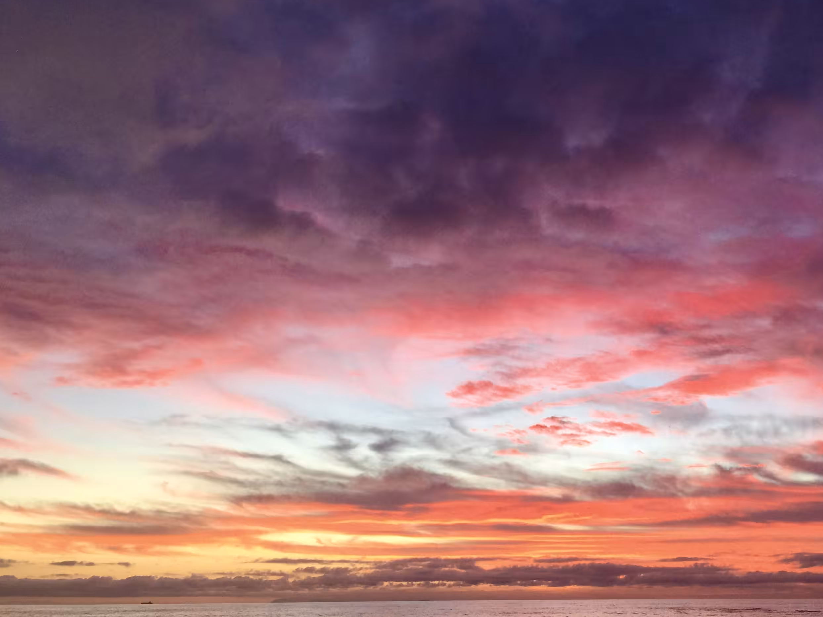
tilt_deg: +21.5
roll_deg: -1.2
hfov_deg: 48.4
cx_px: 529
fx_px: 903
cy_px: 229
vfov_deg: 37.5
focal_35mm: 38
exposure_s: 1/40
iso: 32
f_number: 2.2
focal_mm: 4.15
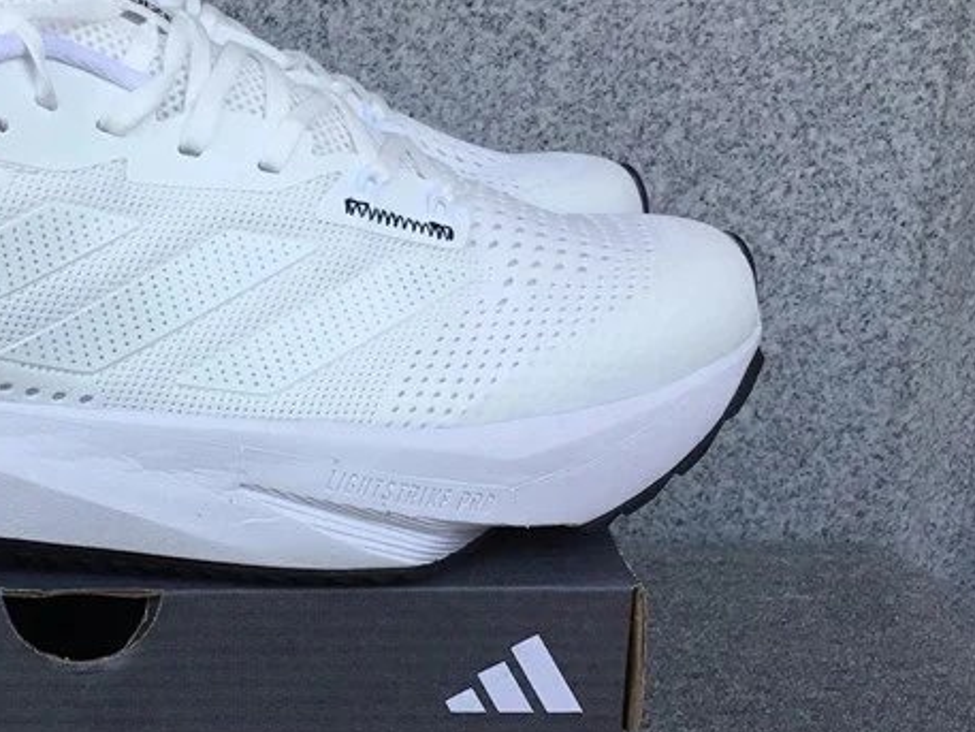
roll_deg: +0.2
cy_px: 473
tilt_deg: -21.0
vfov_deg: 24.0
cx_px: 147
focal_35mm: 61
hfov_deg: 30.6
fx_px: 1719
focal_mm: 3.3
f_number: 2.4
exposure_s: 1/429
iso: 25
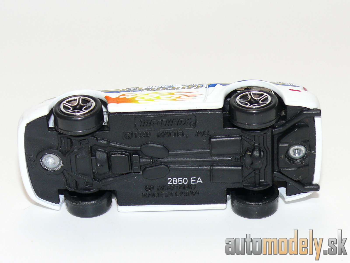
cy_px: 132
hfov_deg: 19.1
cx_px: 175
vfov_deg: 14.4
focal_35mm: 103
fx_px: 1041
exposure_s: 1/30
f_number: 4
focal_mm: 13.6
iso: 100
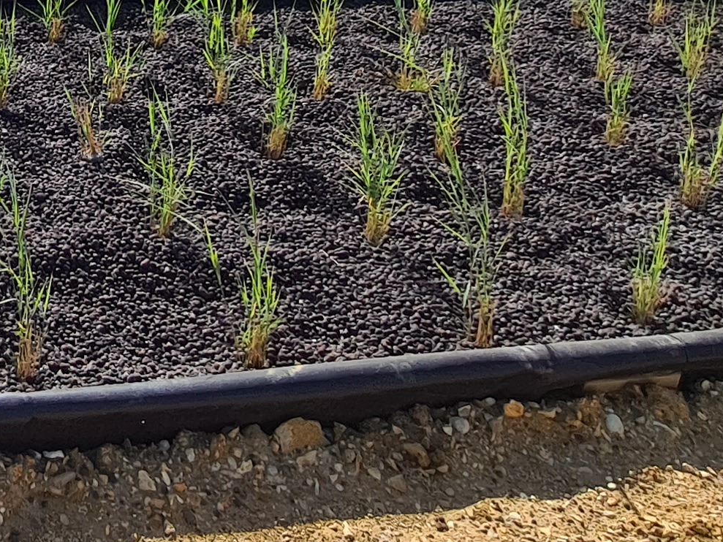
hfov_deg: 29.3
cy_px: -240
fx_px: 1107
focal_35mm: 53
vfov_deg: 23.0
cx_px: -216
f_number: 2.2
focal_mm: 2.2
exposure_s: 1/1876
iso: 50
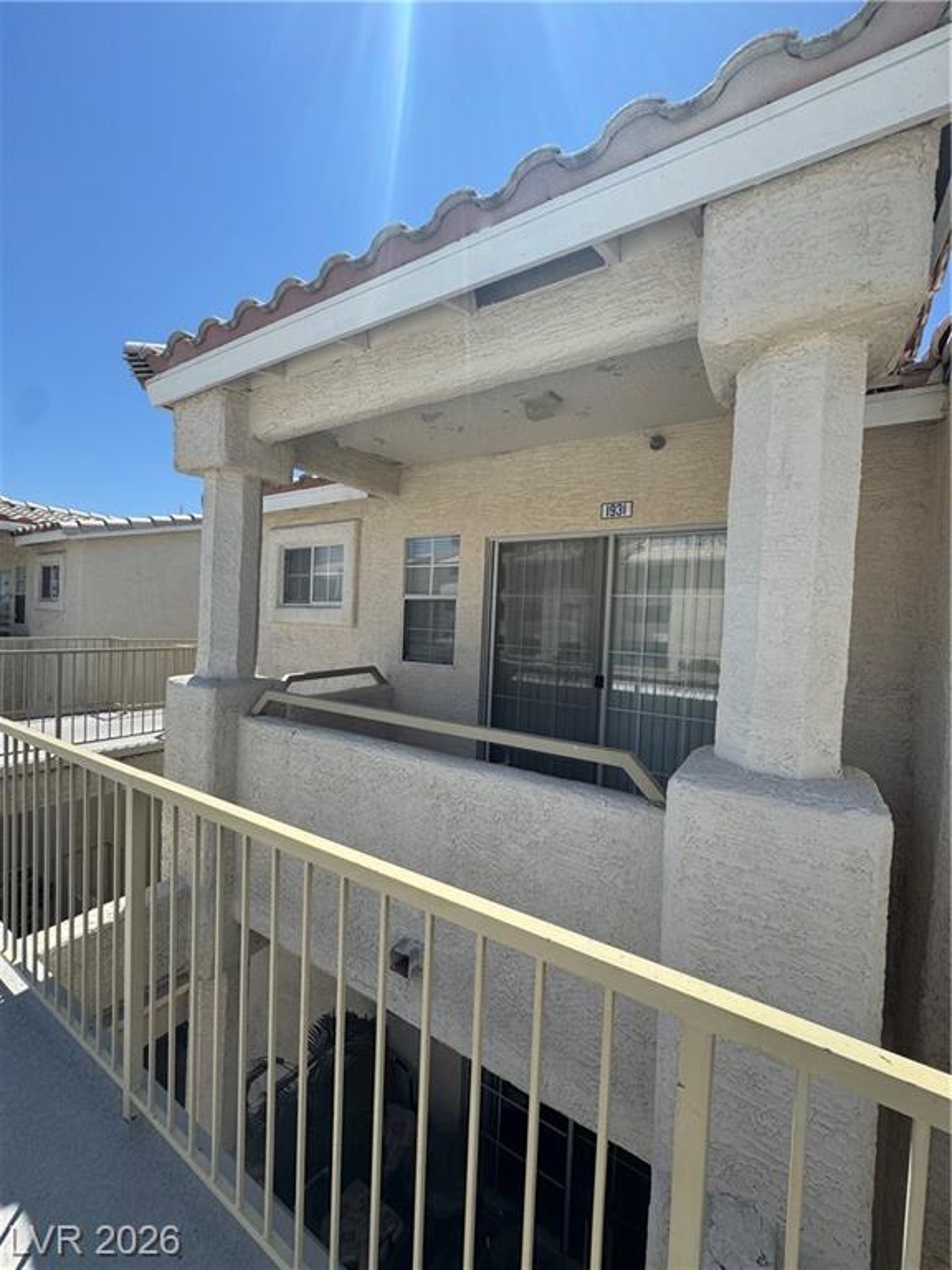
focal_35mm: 14
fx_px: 513
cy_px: 635
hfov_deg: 85.7
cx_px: 476
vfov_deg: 102.1
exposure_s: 1/1477
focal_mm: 2.22
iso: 50
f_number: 2.2
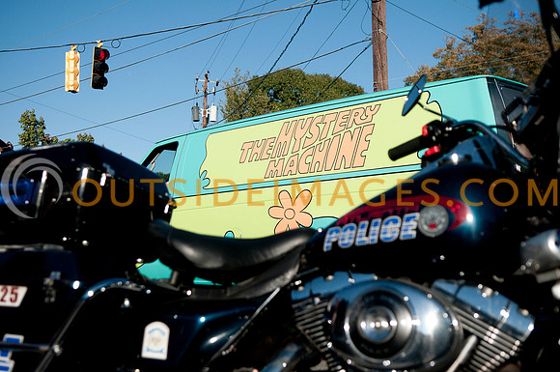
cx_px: 280
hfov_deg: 43.7
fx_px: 699
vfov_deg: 29.8
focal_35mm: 45
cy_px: 186
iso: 250
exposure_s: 1/6400
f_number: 2.8
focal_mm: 30
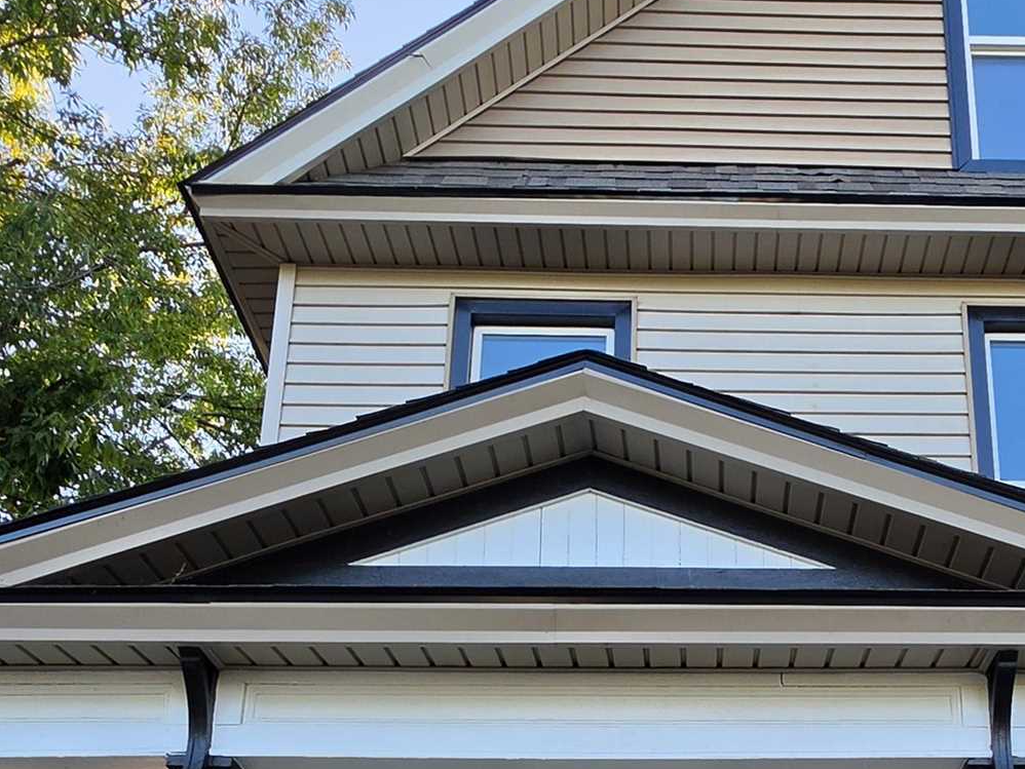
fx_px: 1185
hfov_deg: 45.5
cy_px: 872
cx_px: 738
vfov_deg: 31.4
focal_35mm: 40
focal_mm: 2.2
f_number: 1.9
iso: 32
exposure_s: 1/293
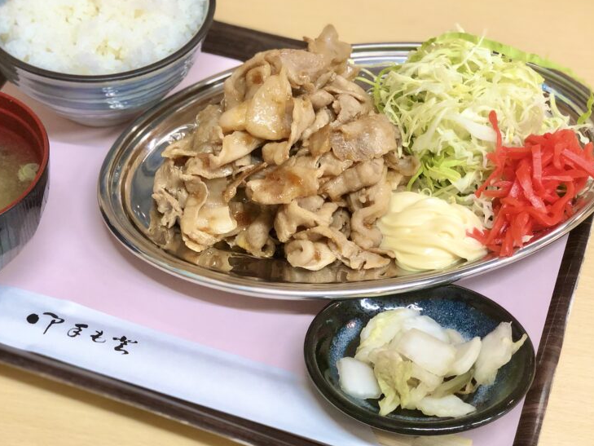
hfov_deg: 26.6
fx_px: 1253
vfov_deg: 20.2
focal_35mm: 73
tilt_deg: -46.1
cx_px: 213
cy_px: 198
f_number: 2.4
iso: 80
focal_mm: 6
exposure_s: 1/50
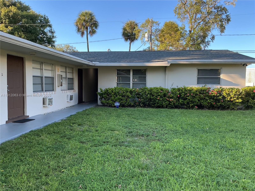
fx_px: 214
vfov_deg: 48.2
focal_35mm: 29
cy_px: 96
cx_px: 128
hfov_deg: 61.7
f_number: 1.8
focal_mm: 3
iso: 20
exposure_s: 1/209
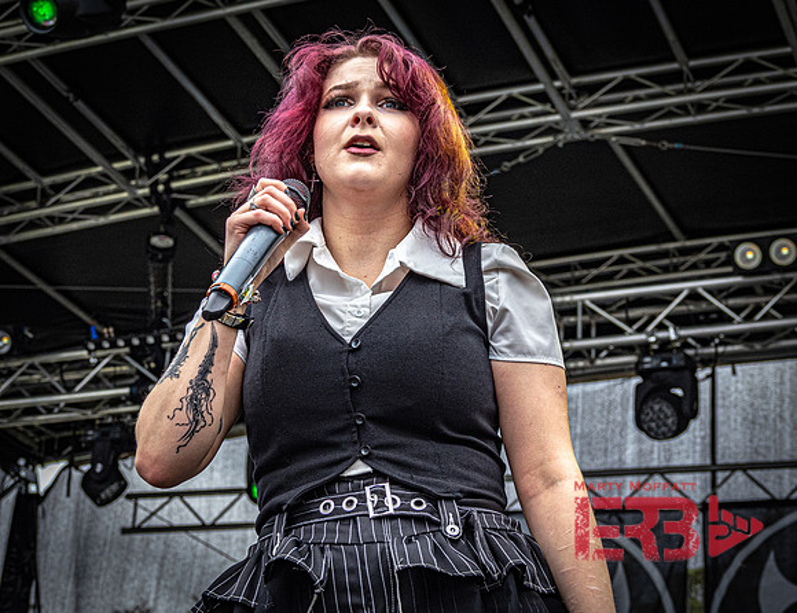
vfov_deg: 18.0
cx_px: 399
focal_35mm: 83
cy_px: 307
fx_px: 1937
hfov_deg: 23.3
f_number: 5
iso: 800
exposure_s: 1/800
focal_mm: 38
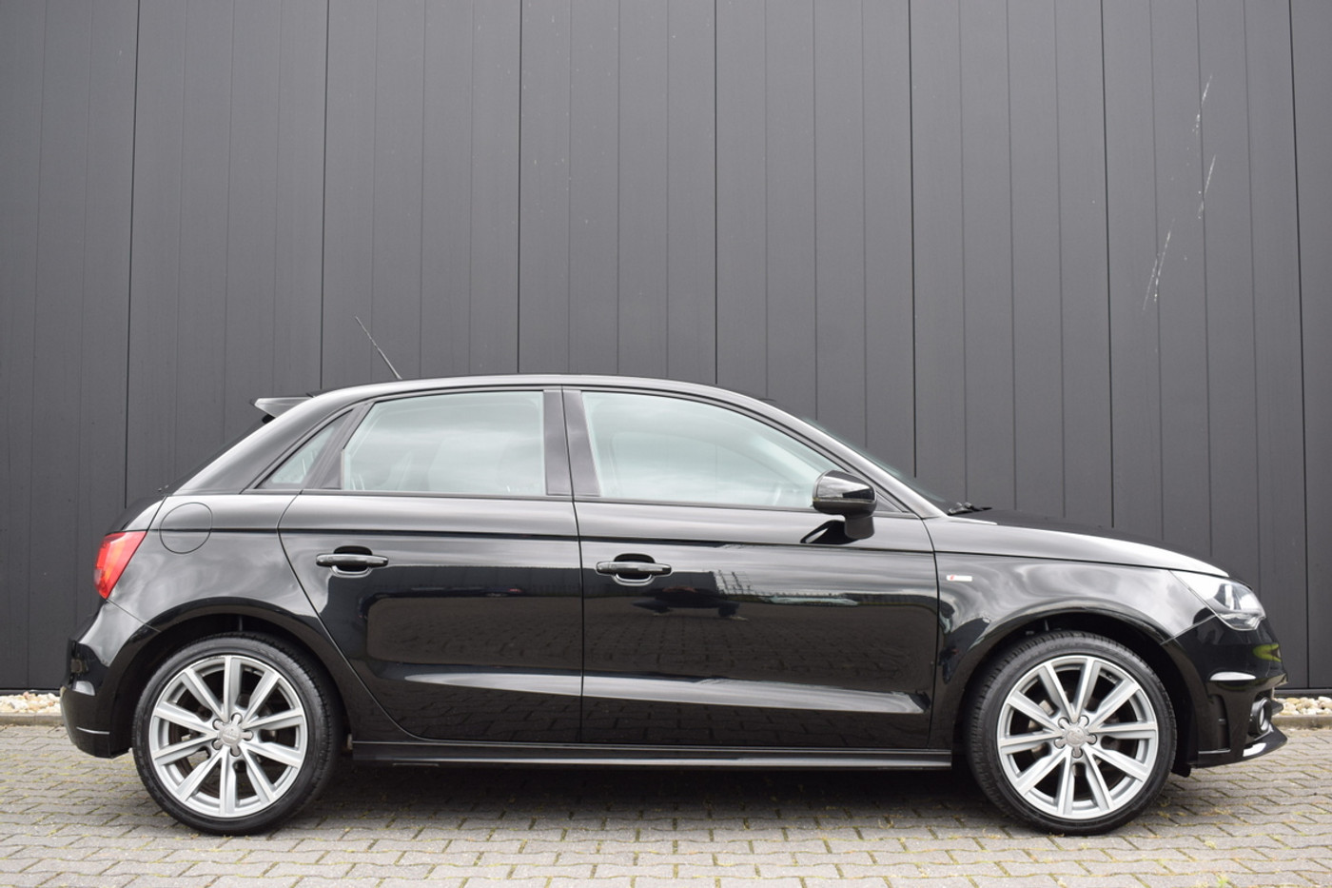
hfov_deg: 53.1
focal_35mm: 36
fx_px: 1332
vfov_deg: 36.9
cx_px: 666
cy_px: 444
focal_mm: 24
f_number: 5.6
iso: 400
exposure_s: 1/125
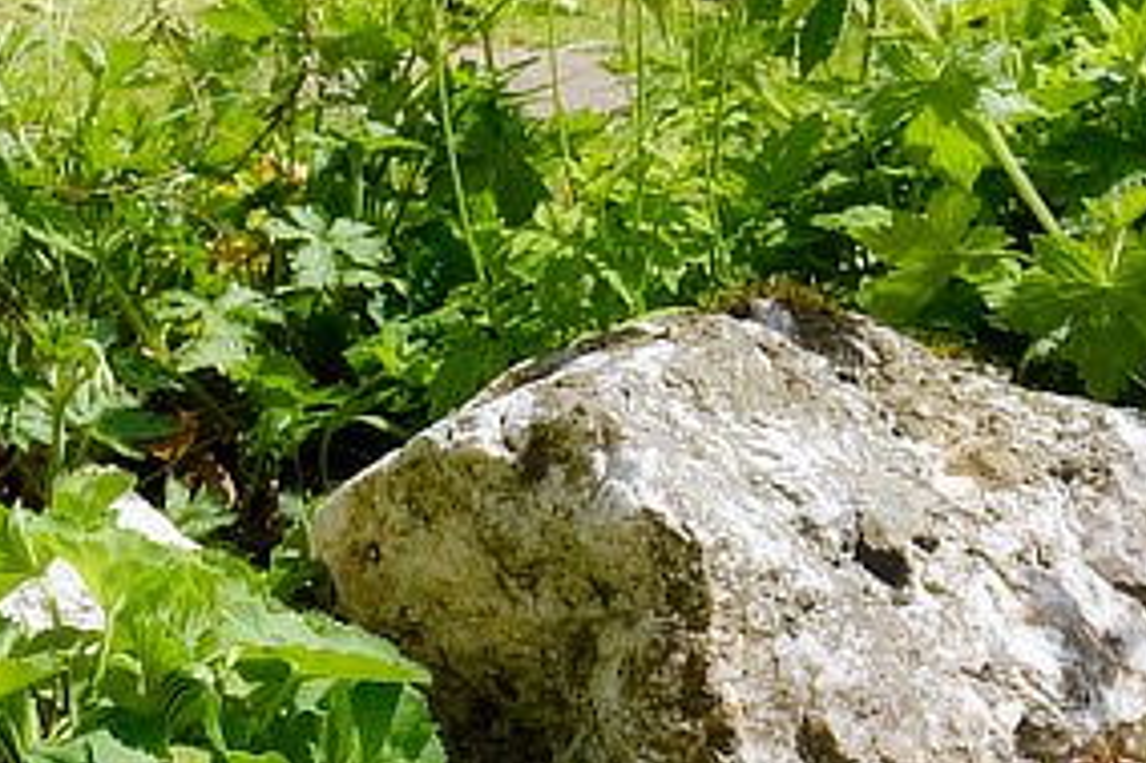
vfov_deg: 18.3
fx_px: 2322
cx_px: -129
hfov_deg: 25.6
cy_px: 73
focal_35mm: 73
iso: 200
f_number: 9
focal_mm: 15.1
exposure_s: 1/280
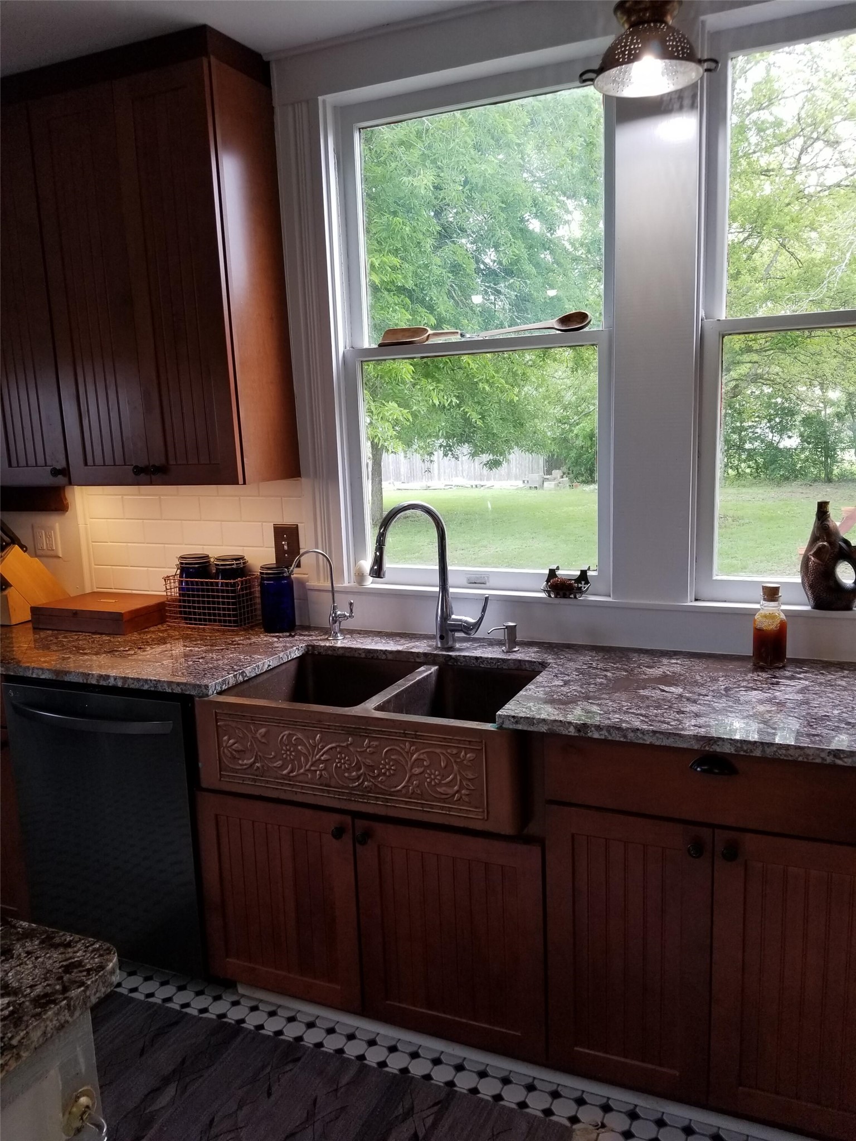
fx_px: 857
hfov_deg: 53.1
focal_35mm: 26
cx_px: 428
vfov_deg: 67.3
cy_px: 570
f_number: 1.7
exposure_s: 1/120
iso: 64
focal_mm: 4.3
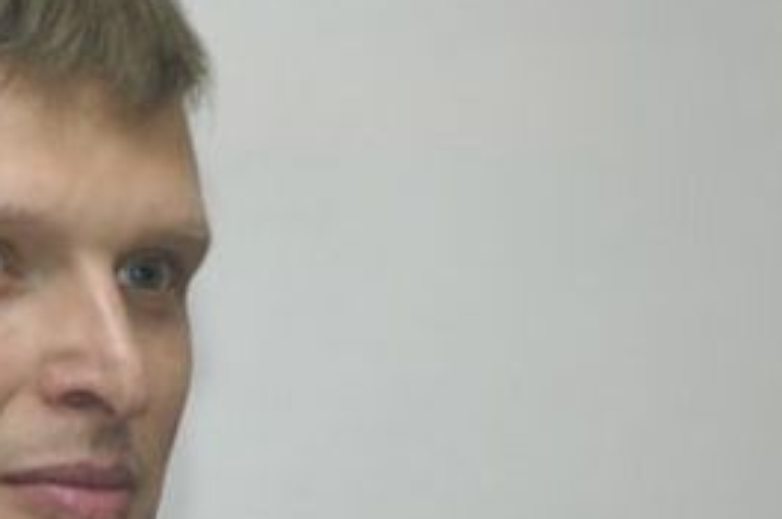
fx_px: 10592
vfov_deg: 2.8
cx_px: 31
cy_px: 470
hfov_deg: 4.2
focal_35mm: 488
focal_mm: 135
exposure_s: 1/50
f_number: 5.6
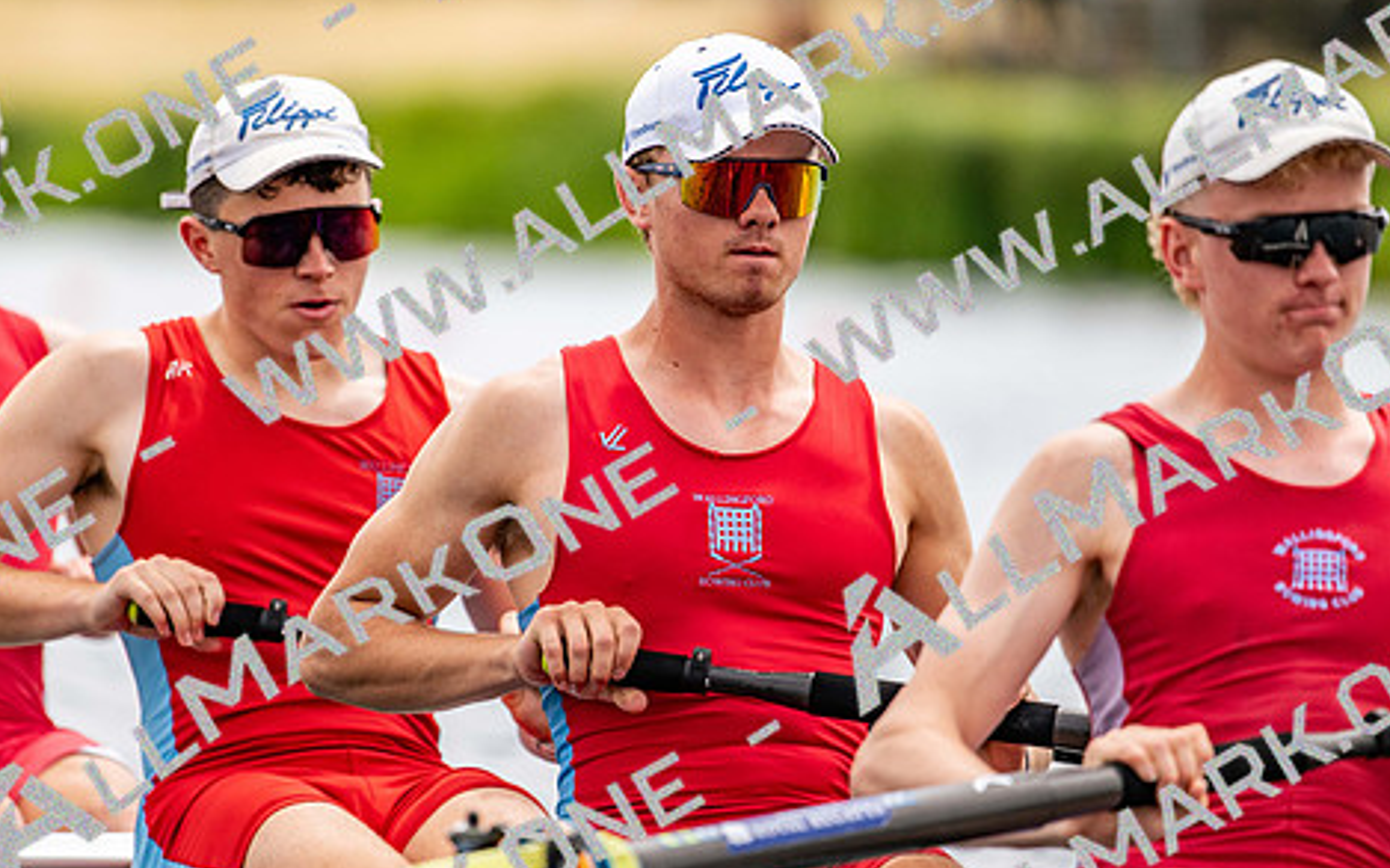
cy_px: 434
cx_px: 590
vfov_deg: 2.6
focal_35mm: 504
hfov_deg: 4.2
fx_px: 19090
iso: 320
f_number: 4.5
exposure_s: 1/2500
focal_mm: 400
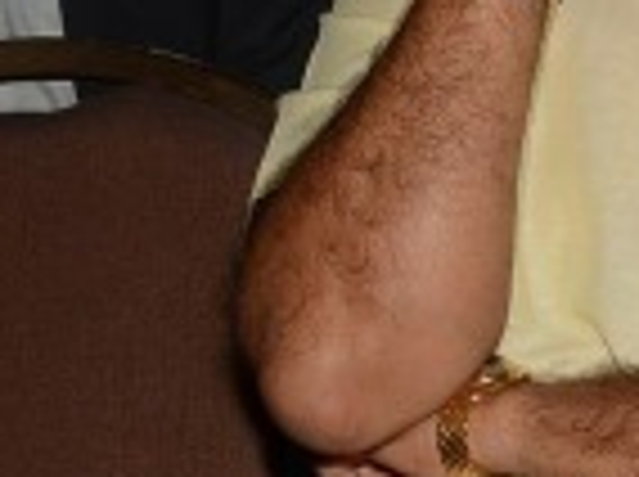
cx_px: 1656
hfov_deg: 9.5
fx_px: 3299
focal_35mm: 179
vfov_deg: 8.3
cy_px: 148
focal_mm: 22
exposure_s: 1/160
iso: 160
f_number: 9
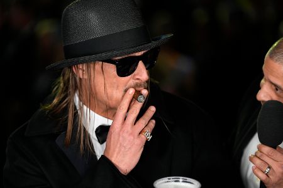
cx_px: 142
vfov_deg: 7.7
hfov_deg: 11.5
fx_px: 1399
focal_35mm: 178
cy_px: 94
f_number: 2.8
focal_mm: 178
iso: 800
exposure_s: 1/125
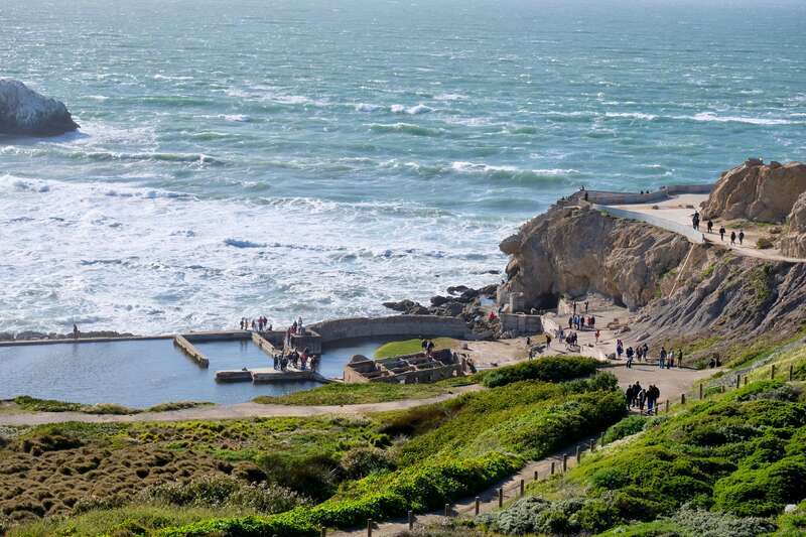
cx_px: 403
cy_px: 268
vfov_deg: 18.2
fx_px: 1679
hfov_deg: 27.0
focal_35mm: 75
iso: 400
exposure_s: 1/500
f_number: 8
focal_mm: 50
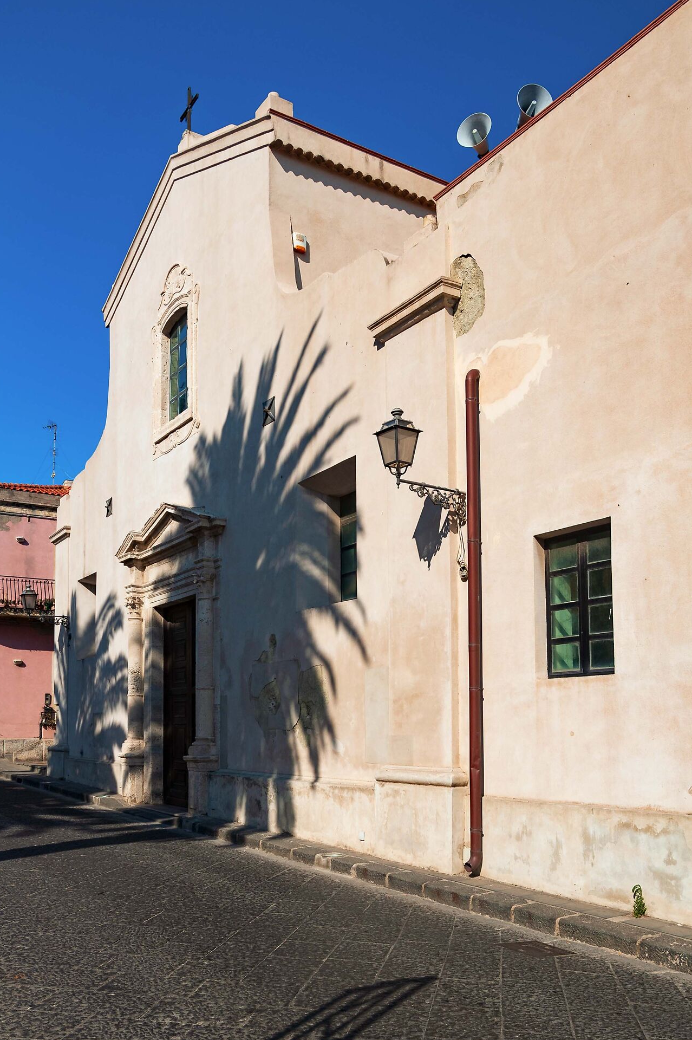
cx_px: 306
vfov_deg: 48.2
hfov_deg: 33.3
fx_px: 1154
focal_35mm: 40
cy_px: 623
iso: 200
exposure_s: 1/160
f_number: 11
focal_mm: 32
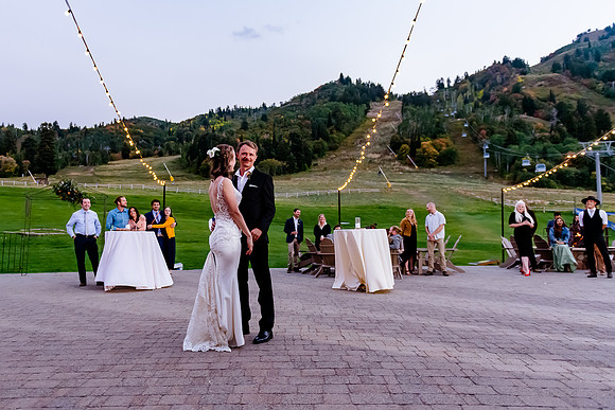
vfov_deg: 46.3
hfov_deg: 65.1
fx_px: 479
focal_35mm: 28
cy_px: 195
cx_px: 264
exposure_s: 1/250
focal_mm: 24
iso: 3200
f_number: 2.8
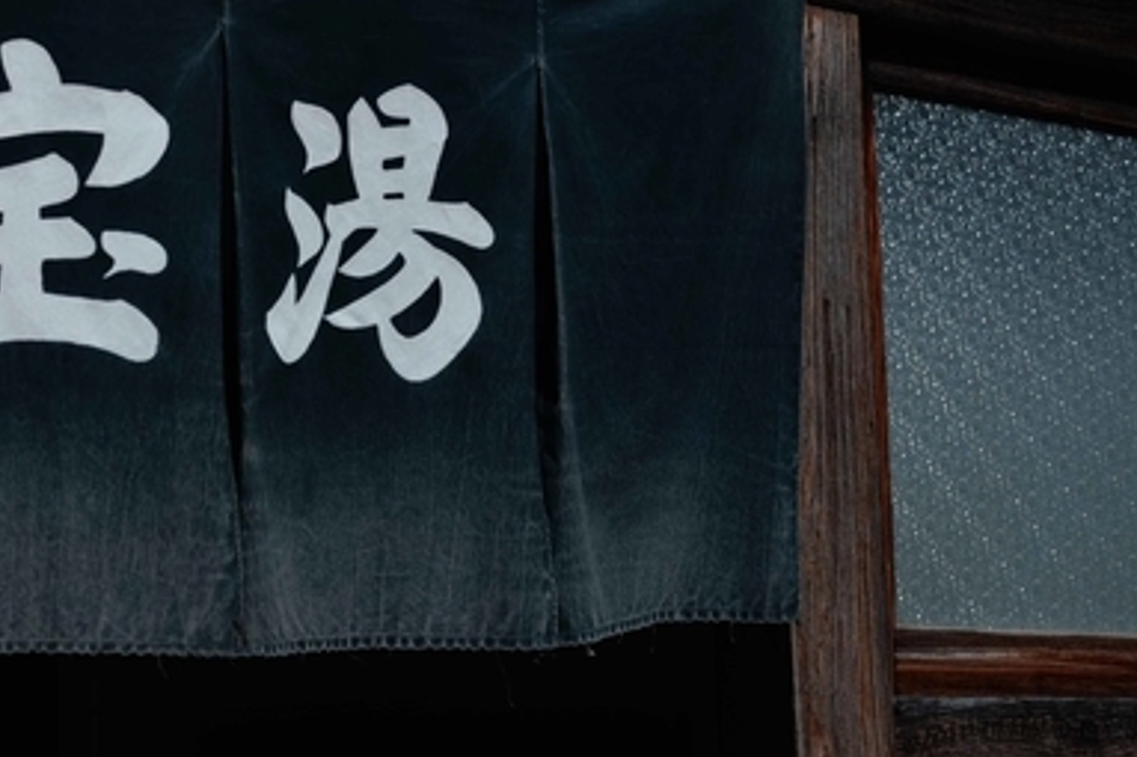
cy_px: 349
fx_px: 2967
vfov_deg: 14.5
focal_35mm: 94
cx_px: 92
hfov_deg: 21.2
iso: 100
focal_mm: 45
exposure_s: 1/6000
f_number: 2.8
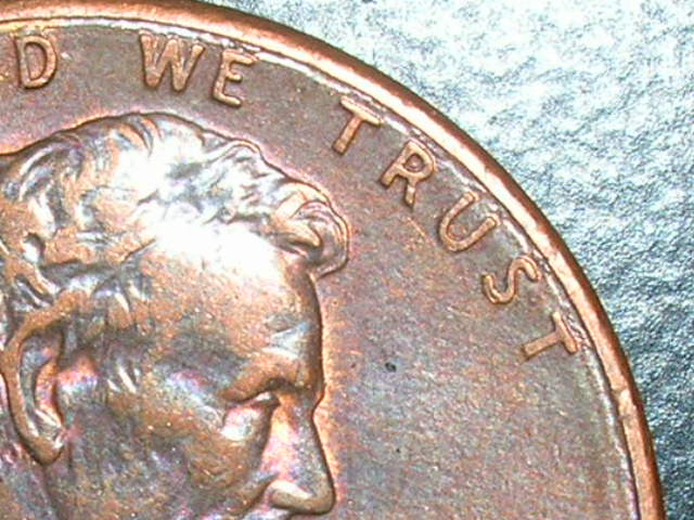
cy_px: 260
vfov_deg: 31.5
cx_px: 347
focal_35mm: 46
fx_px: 922
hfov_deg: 41.2
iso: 50
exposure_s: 1/60.1
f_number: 5.4
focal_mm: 7.7
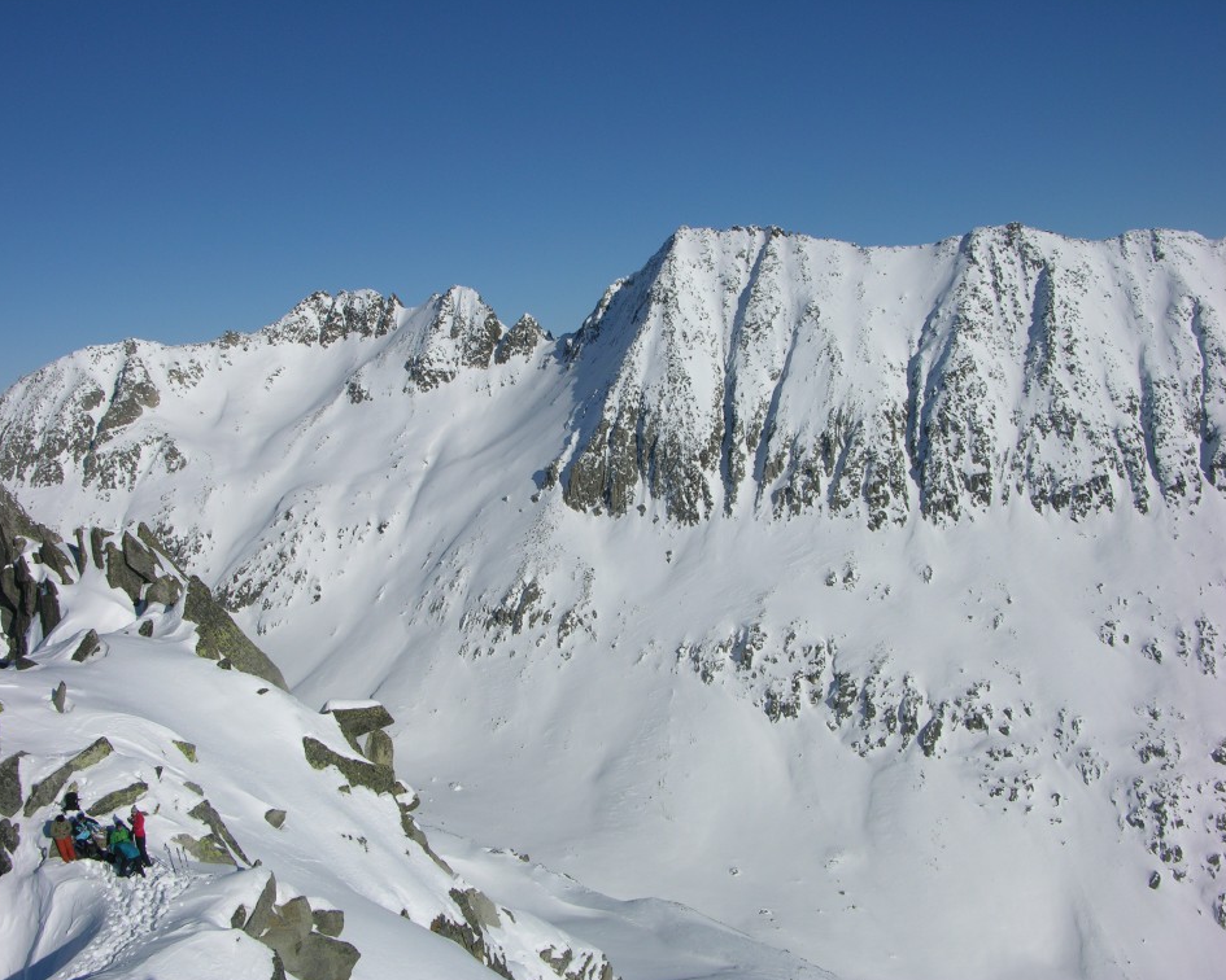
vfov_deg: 40.1
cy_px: 491
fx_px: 1343
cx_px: 575
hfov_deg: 49.1
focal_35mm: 37
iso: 50
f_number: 8
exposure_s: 1/488
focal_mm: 8.9
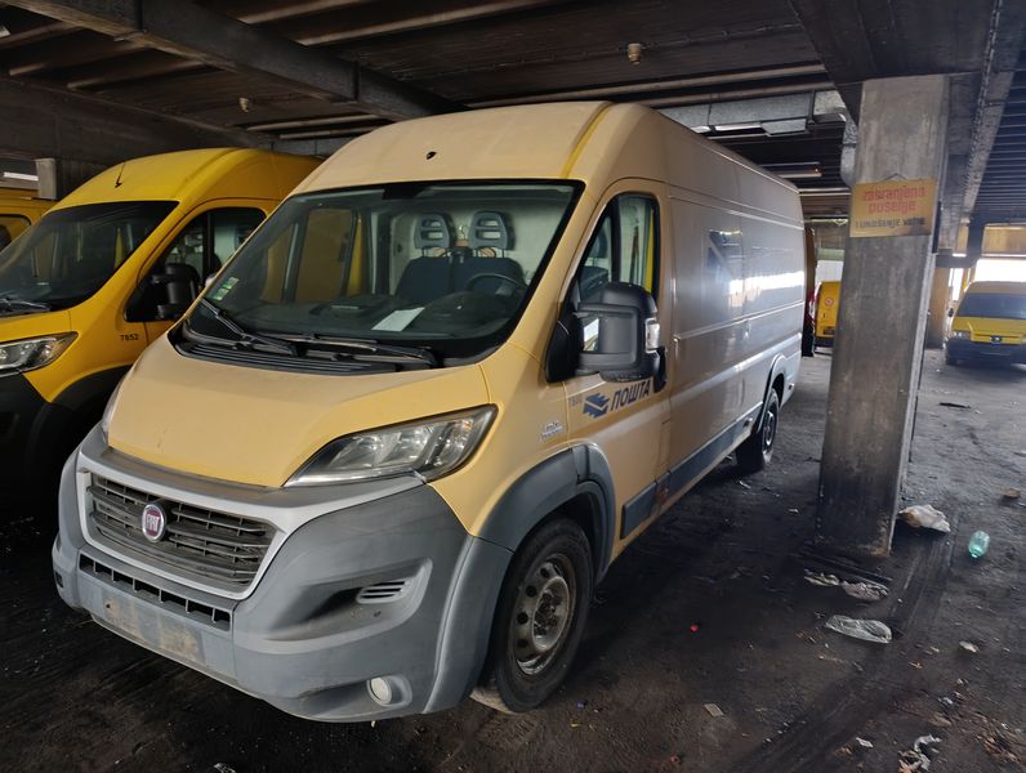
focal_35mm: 23
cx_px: 513
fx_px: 683
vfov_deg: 59.0
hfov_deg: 73.8
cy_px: 386
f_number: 1.6
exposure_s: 1/20
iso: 1600
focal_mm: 6.14
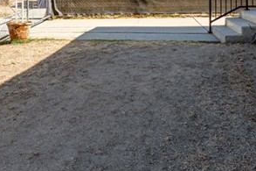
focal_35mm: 49
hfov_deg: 40.4
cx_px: 132
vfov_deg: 24.9
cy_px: -32
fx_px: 348
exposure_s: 1/200
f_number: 6.3
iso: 80
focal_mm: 14
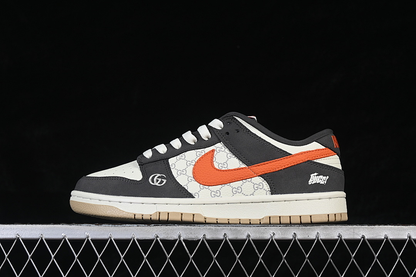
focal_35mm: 75
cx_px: 208
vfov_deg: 18.2
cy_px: 138
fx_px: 867
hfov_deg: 27.0
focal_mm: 50
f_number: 8
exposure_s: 1/80
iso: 160
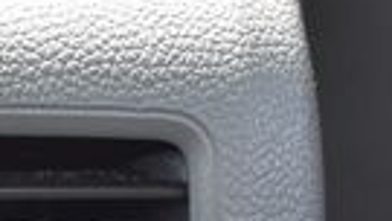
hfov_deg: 9.3
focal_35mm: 230
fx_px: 2396
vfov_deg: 5.2
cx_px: -26
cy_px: 343
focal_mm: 31
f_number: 6.3
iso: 450
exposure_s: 1/15
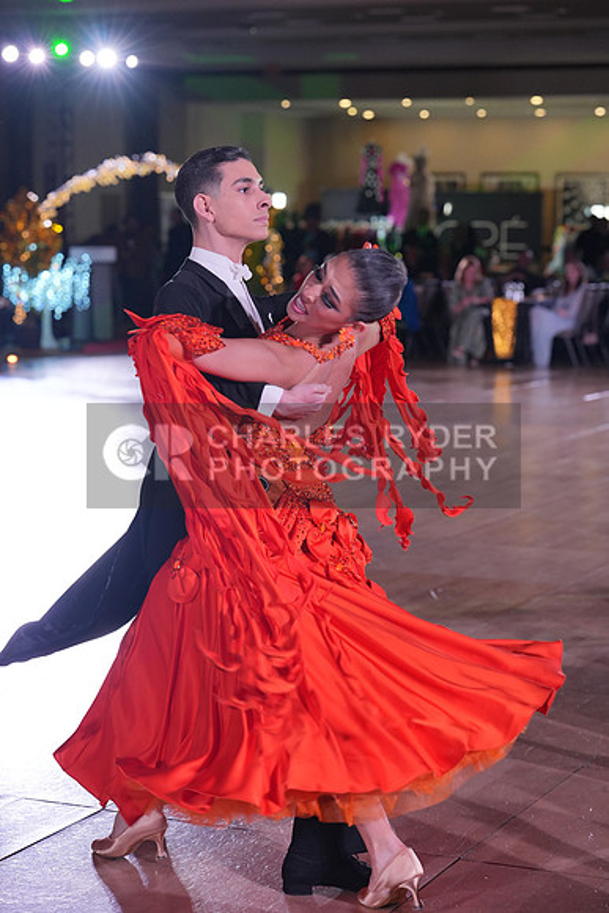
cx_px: 304
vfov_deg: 25.1
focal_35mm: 81
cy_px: 456
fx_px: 2054
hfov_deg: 16.9
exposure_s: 1/400
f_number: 4
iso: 1250
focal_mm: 81
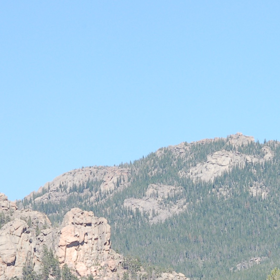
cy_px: 221
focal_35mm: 336
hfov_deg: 5.2
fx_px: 3077
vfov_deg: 5.2
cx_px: 278
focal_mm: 95
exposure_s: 1/125
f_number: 18
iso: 400
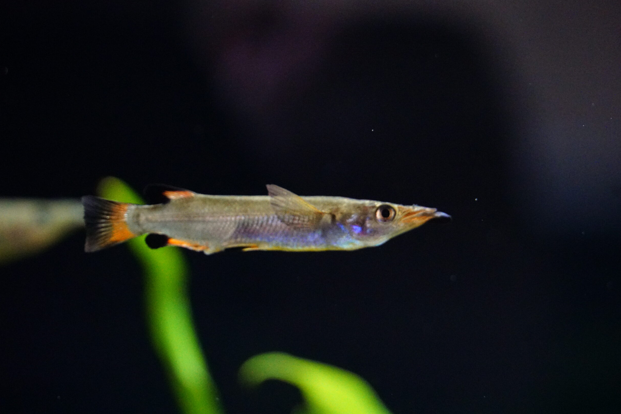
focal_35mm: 213
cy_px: 209
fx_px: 3666
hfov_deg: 9.7
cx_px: 307
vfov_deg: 6.5
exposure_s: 1/200
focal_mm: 135
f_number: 5.6
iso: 10000
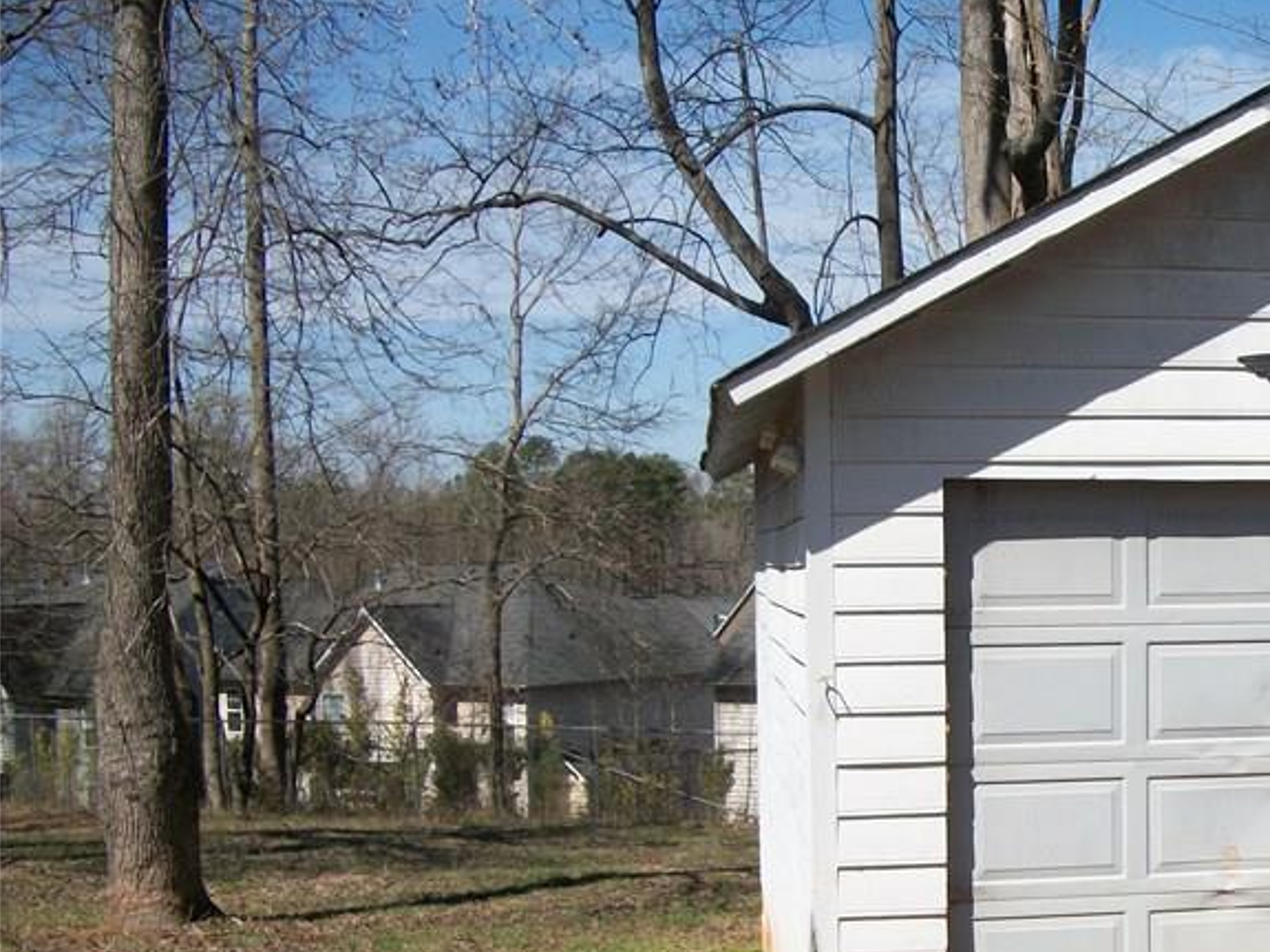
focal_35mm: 57
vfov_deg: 25.5
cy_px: 667
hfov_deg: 32.2
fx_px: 2091
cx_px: 1129
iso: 80
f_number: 8.8
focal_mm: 5.7
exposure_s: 1/250
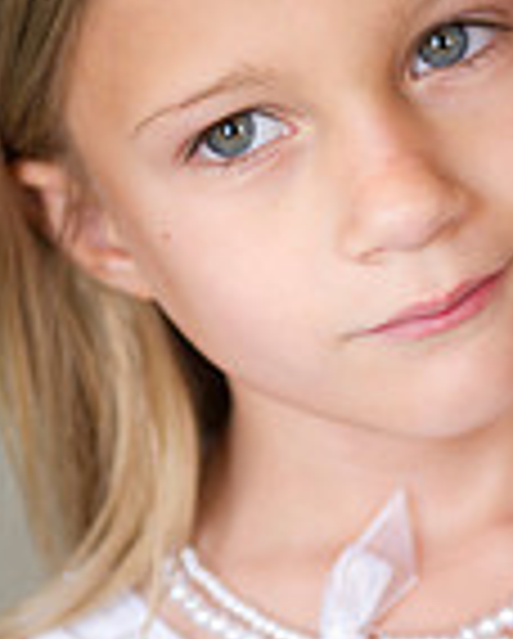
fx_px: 3939
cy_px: 324
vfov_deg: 9.3
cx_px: 340
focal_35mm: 208
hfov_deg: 7.4
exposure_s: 1/250
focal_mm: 70
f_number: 2.8
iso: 800
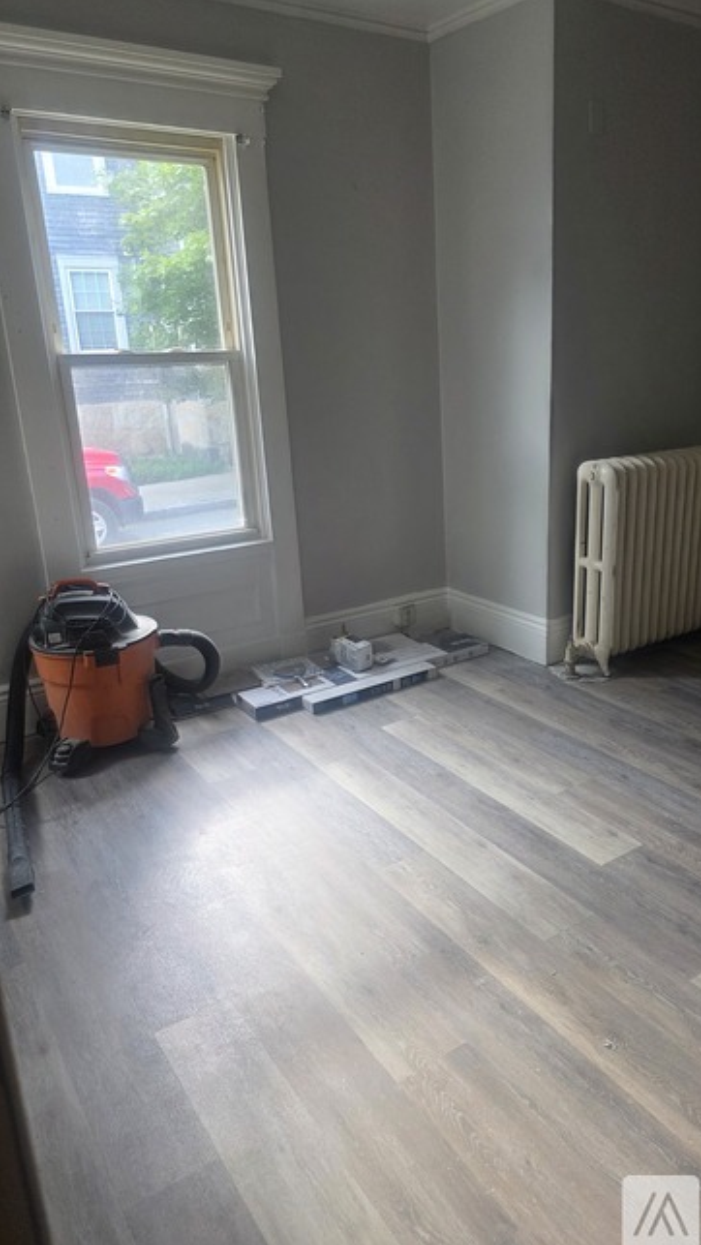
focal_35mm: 26
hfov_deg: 43.9
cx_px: 451
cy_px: 607
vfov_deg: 71.9
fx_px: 859
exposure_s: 1/180
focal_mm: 6.3
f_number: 1.7
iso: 160
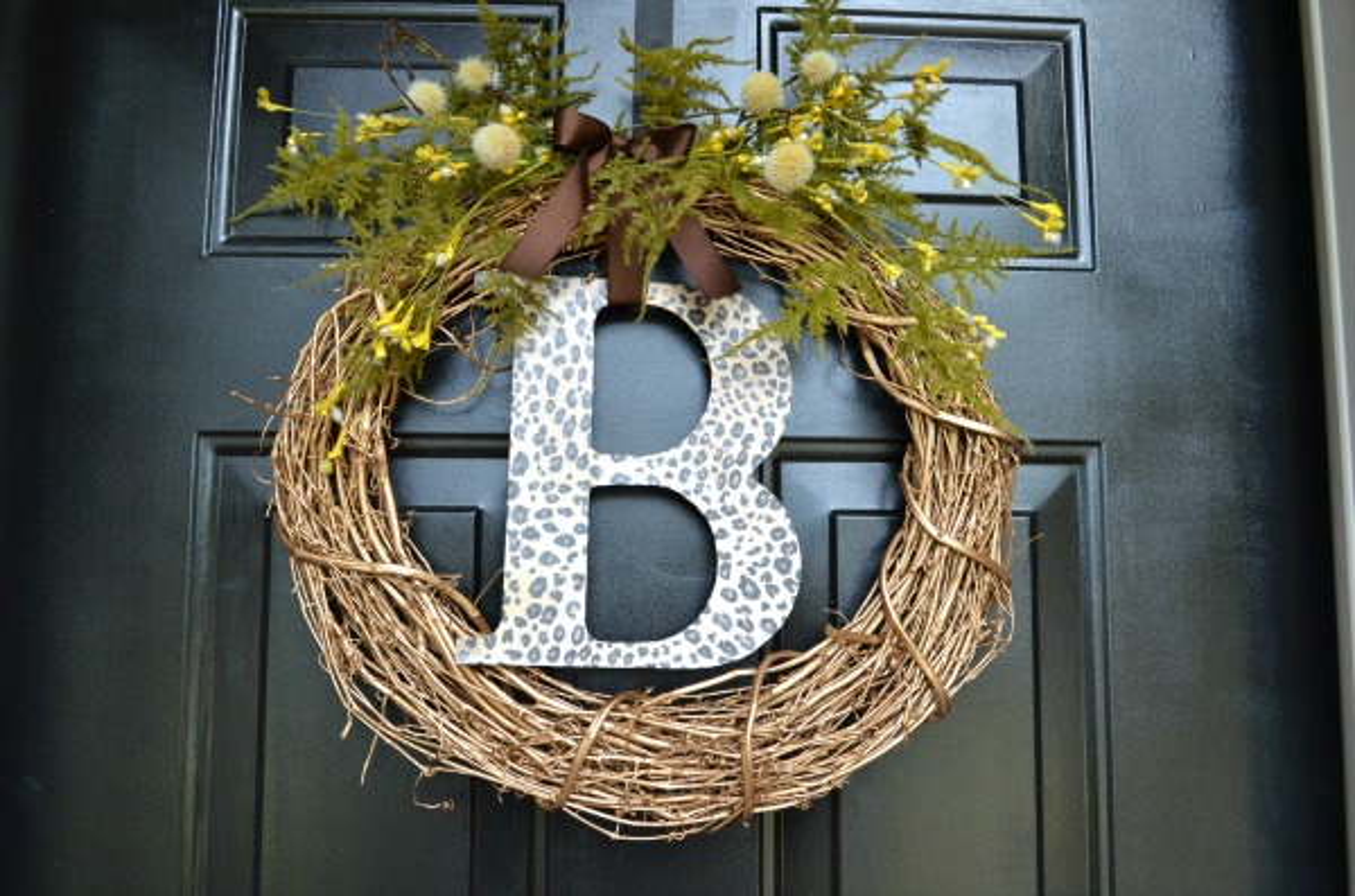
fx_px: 1239
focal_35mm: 33
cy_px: 448
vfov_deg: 39.8
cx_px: 678
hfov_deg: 57.3
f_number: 6.3
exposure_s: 1/160
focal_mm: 22
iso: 800
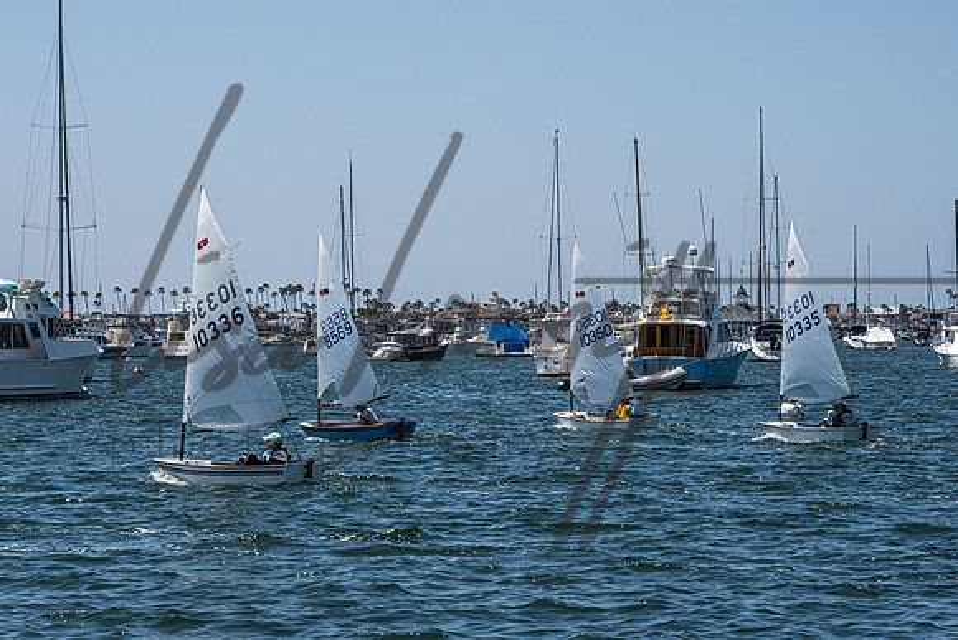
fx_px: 3063
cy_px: 274
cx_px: 370
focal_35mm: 115
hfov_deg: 17.8
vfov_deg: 11.9
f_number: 18
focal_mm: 84
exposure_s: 1/320
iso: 250
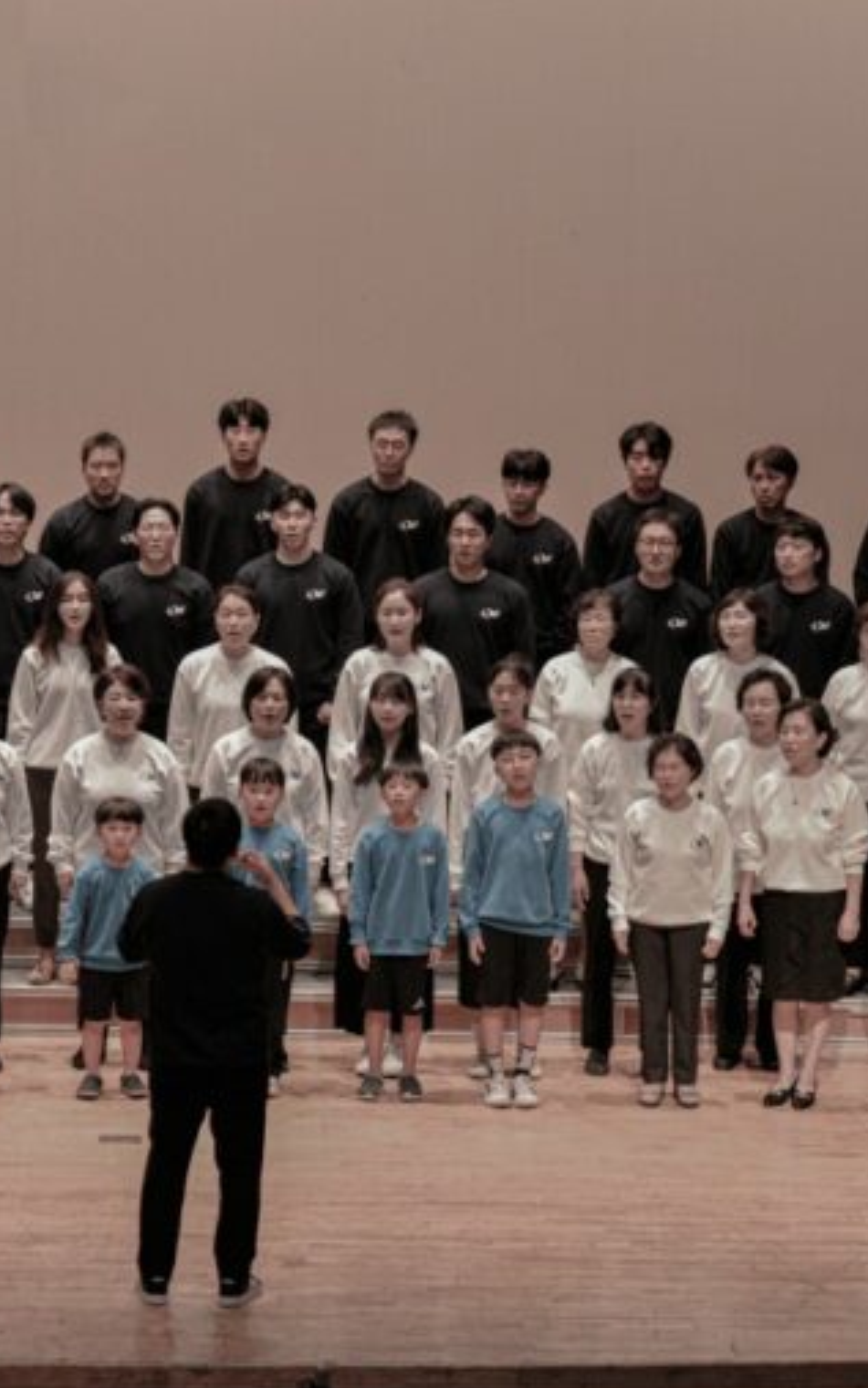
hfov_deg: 9.4
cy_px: 695
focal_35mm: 139
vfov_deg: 15.0
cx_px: 318
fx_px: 5260
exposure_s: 1/250
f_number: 2.8
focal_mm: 90
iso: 800
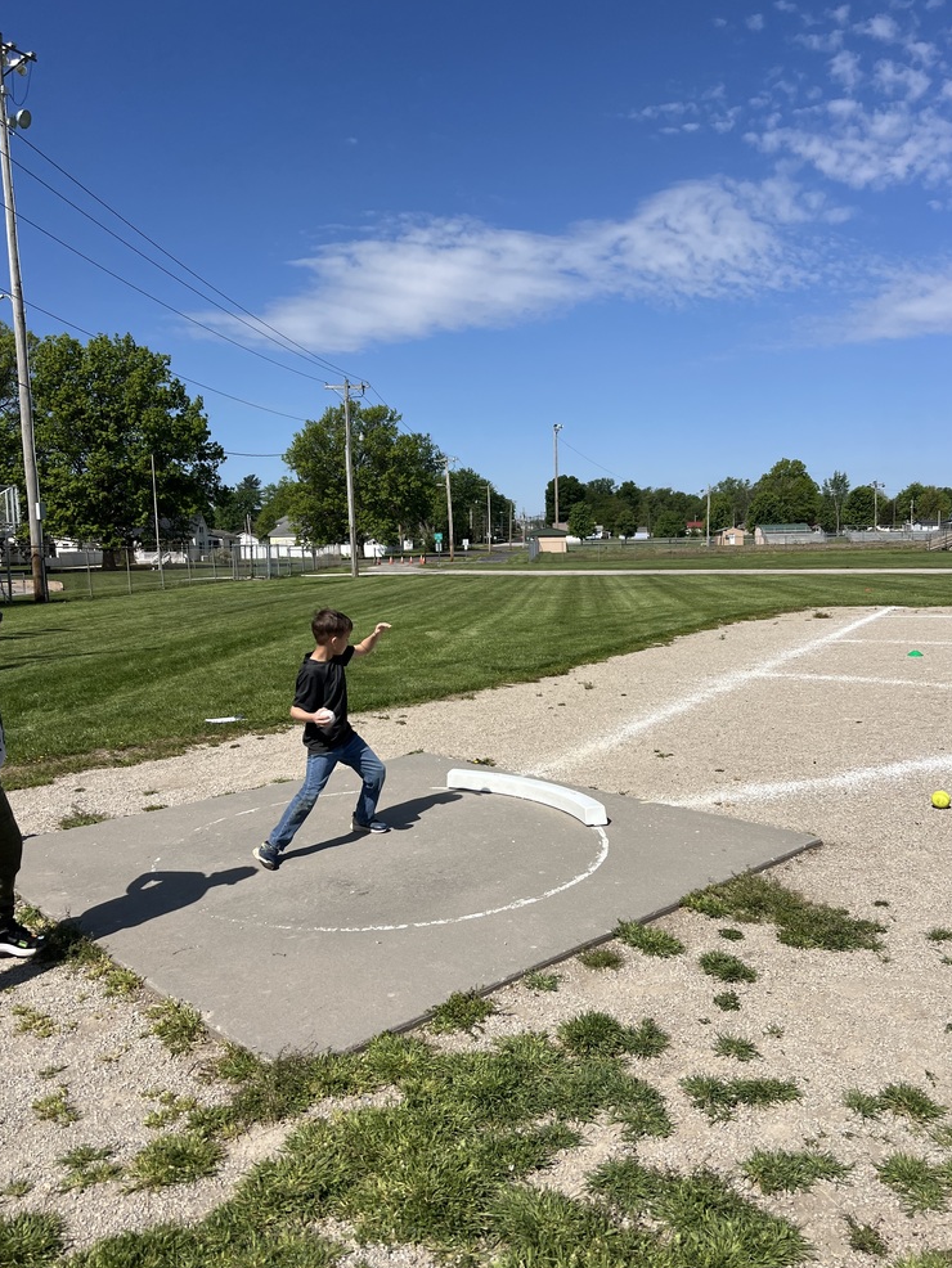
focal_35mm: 27
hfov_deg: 51.4
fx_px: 990
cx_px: 473
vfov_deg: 65.3
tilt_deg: -4.4
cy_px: 626
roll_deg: +2.0
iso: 50
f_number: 1.5
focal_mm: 5.7
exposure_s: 1/6993
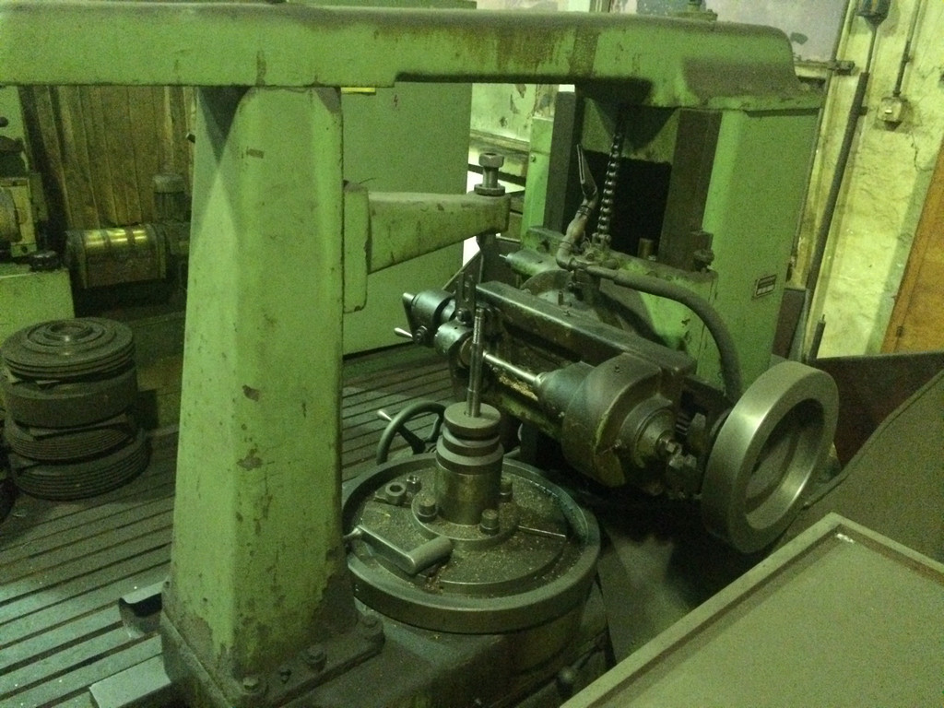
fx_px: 791
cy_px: 354
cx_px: 472
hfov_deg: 61.7
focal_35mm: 29
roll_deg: -3.6
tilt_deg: -21.9
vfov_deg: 48.2
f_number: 2.2
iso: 1600
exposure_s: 1/17
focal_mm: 4.15
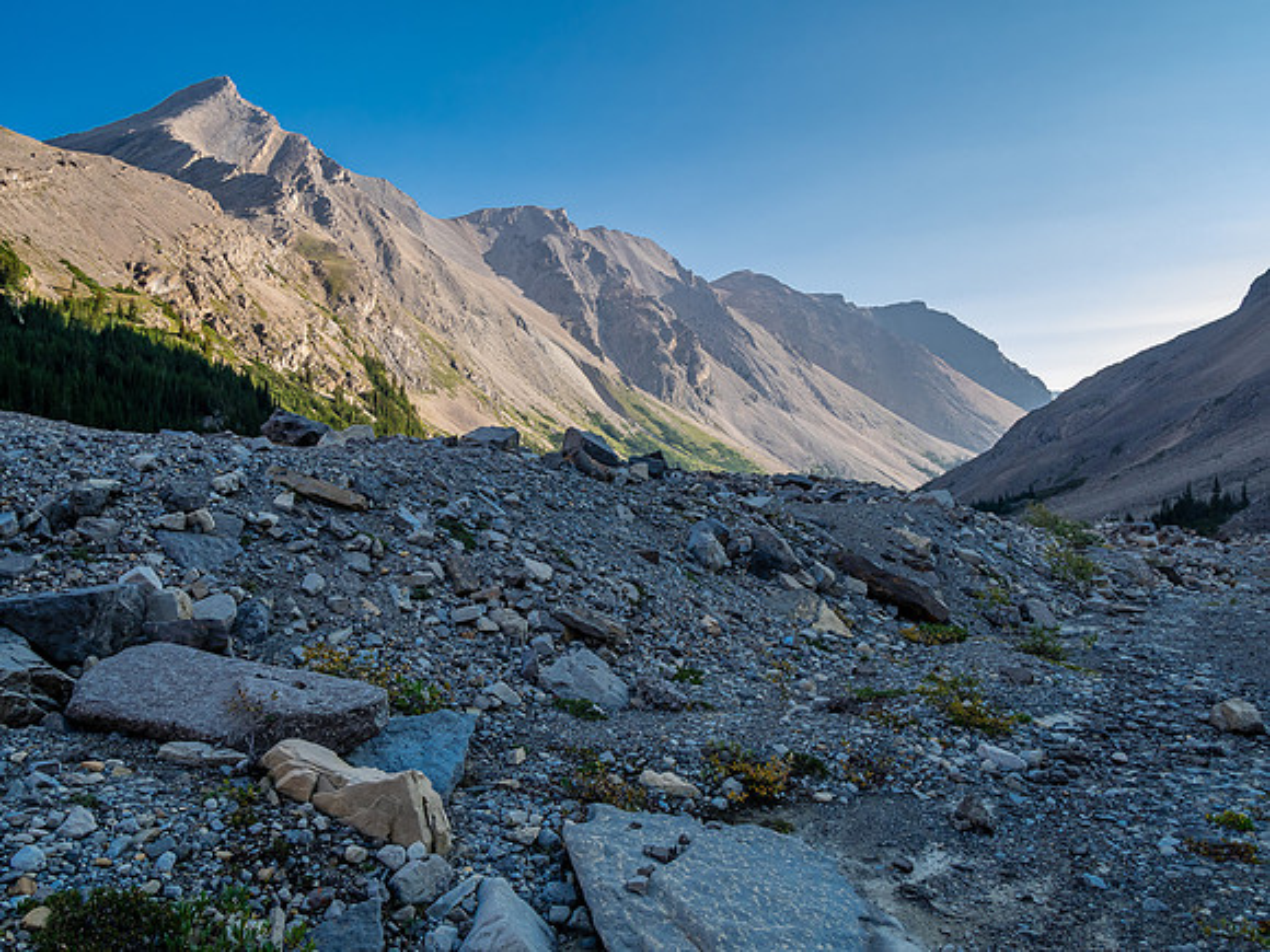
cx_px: 635
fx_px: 881
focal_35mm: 24
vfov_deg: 56.8
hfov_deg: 71.6
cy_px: 476
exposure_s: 1/160
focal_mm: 12
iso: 200
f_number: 8
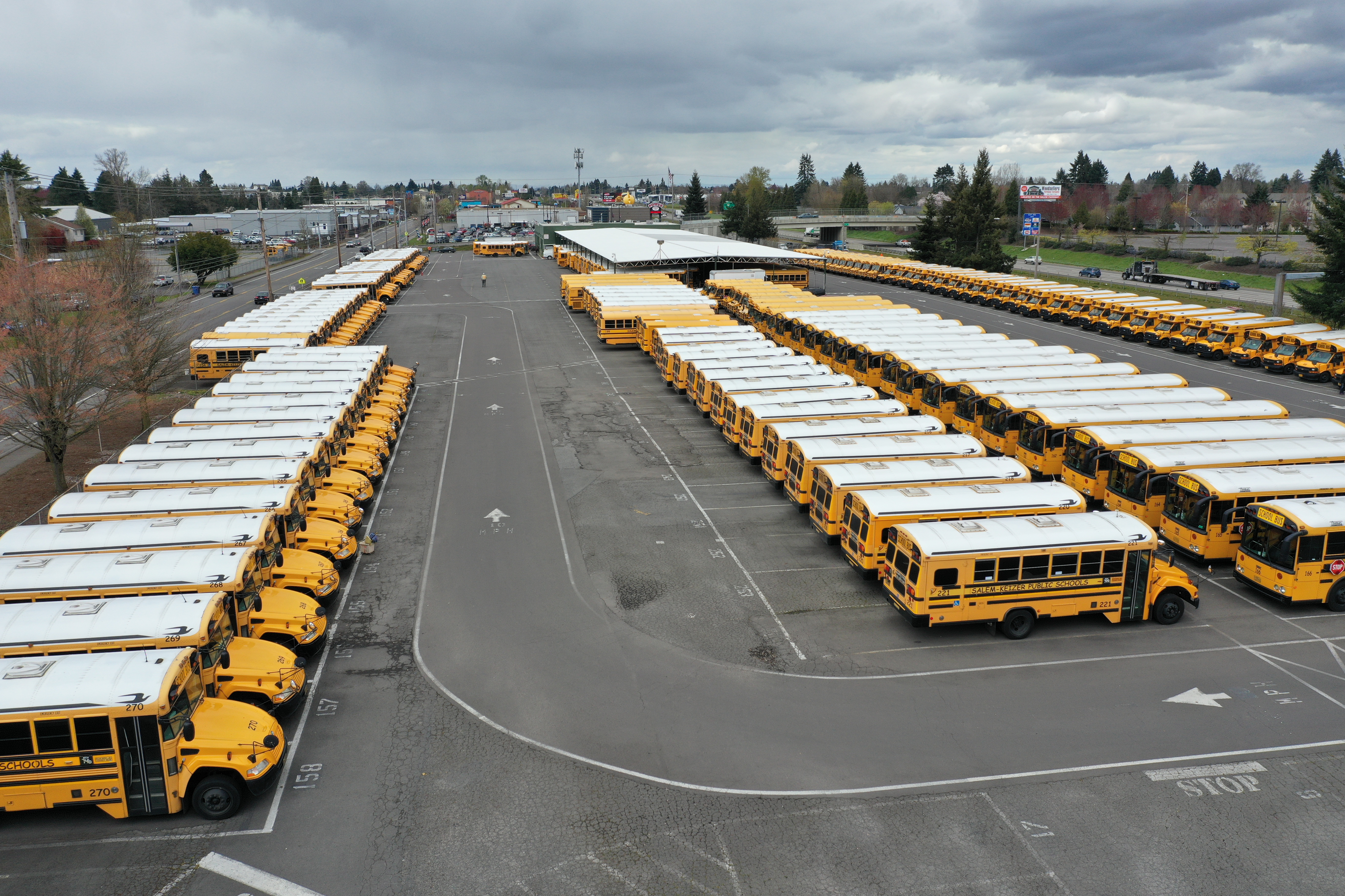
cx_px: 672
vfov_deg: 46.4
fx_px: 1046
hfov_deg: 65.5
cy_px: 448
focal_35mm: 28
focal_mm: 10.26
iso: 100
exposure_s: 1/320
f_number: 5
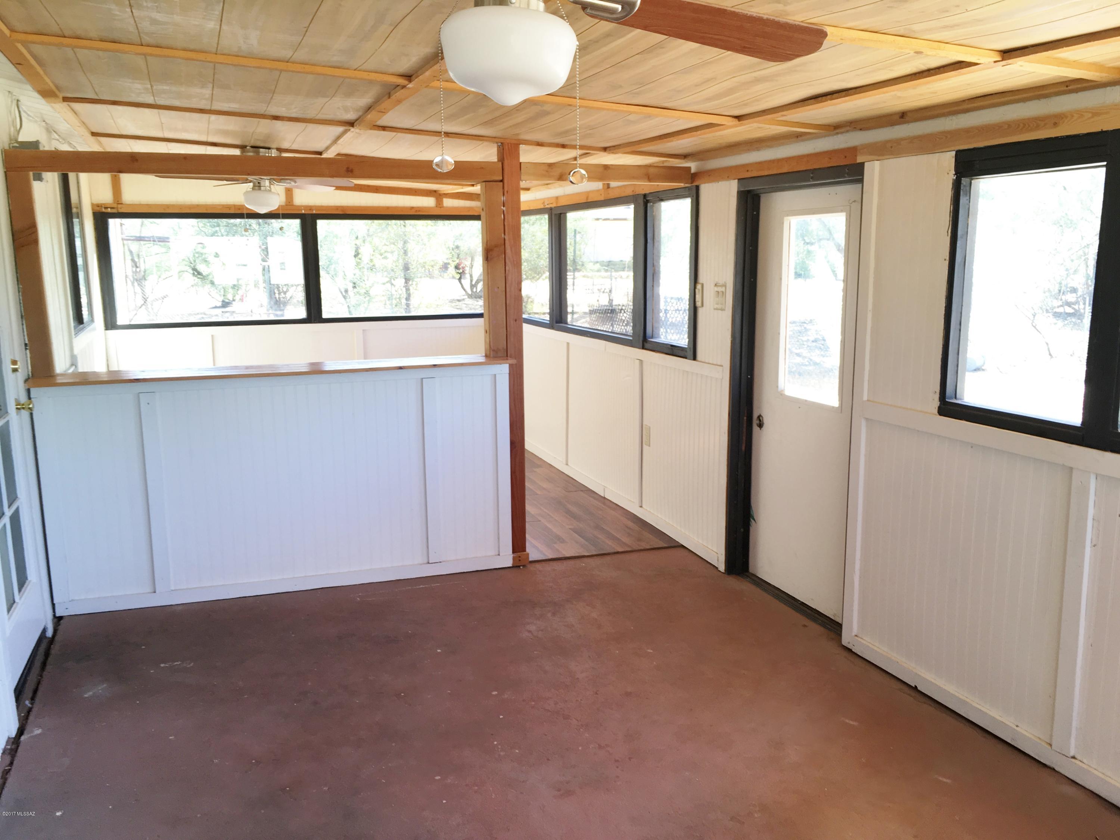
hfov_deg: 61.7
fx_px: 938
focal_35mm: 29
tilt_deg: -10.9
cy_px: 420
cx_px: 560
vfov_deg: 48.2
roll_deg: -1.4
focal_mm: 4.15
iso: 32
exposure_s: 1/60
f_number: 2.2
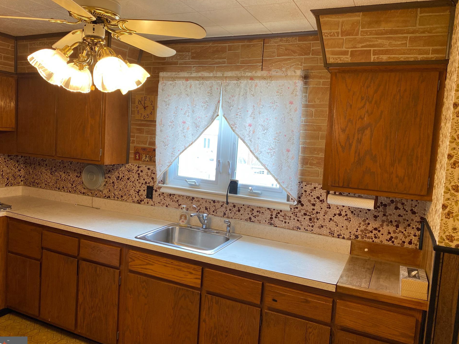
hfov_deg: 63.4
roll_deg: -3.7
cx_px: 214
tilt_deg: -6.0
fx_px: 371
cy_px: 171
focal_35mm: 28
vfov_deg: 49.7
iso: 80
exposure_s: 1/120
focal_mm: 4.25
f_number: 1.8
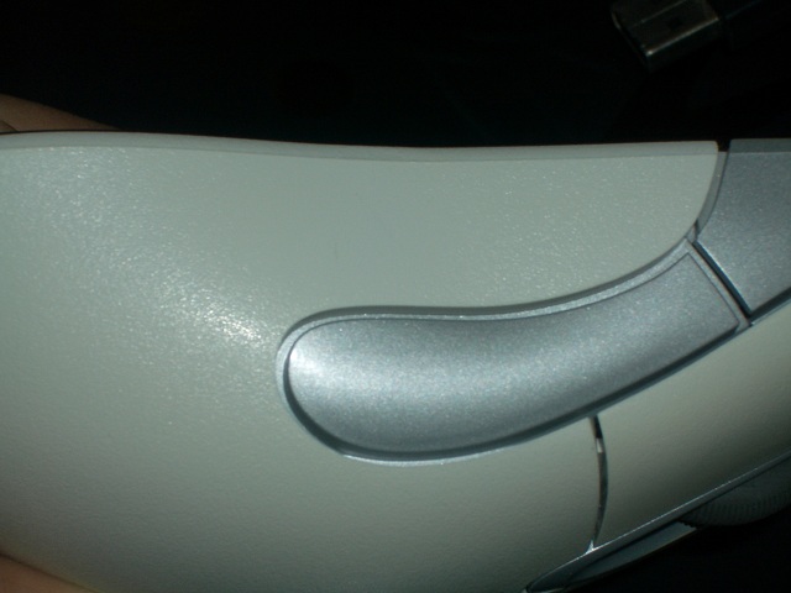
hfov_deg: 18.7
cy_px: 296
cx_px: 396
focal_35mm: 105
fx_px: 2399
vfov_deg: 14.1
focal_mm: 17.4
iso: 50
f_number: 7.7
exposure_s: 1/60
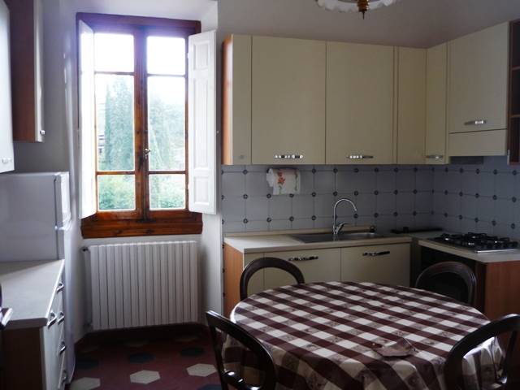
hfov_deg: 55.4
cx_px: 260
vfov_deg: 42.9
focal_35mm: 33
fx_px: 496
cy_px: 195
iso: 100
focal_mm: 5.5
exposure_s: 1/40
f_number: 2.8
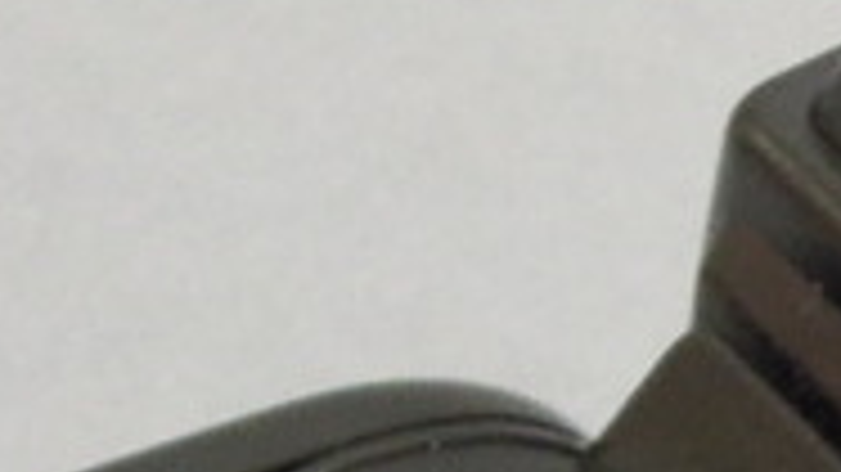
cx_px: 787
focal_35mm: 433
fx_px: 9652
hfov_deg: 5.0
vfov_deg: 2.8
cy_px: 1056
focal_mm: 11.1
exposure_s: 1/25
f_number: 4.2
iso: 500
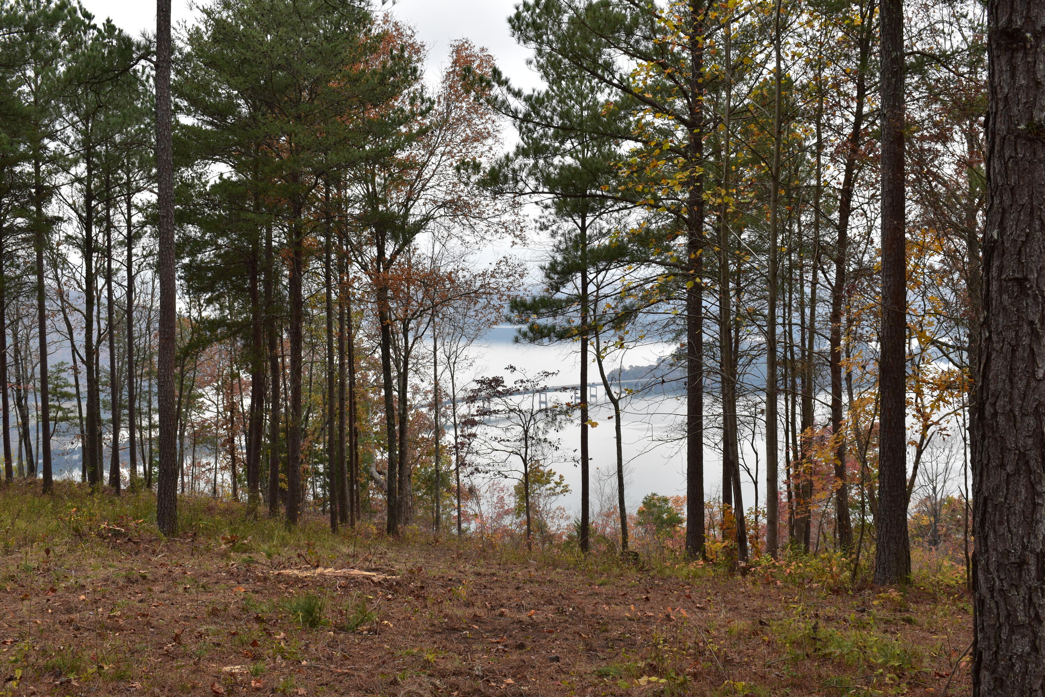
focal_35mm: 44
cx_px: 522
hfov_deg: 45.0
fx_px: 1263
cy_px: 348
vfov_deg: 30.8
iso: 400
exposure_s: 1/125
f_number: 9
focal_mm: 29
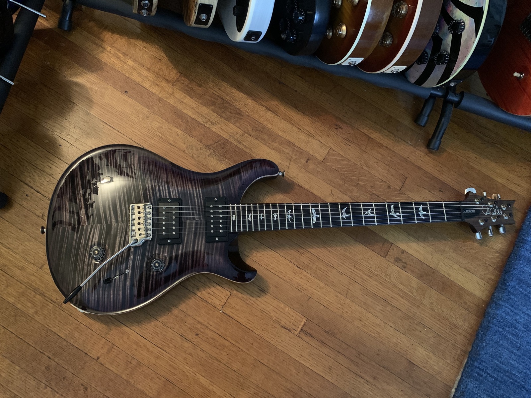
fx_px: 399
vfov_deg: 53.1
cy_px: 199
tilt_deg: -73.5
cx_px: 266
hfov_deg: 67.3
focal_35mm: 26
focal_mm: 4.25
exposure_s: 1/20
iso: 800
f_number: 1.8
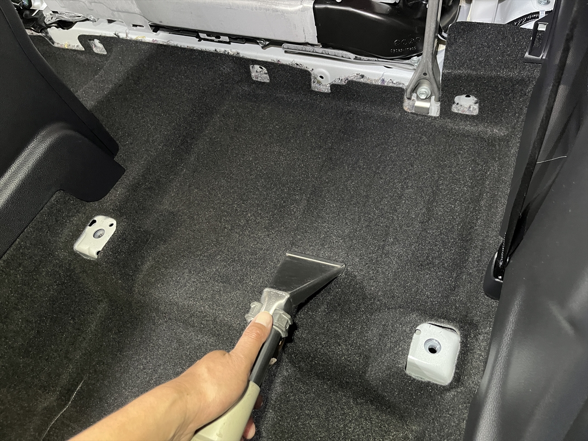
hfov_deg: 67.3
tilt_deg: -57.1
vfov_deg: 53.1
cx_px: 294
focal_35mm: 26
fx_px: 442
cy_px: 220
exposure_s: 1/33
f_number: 1.6
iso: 640
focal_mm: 5.1
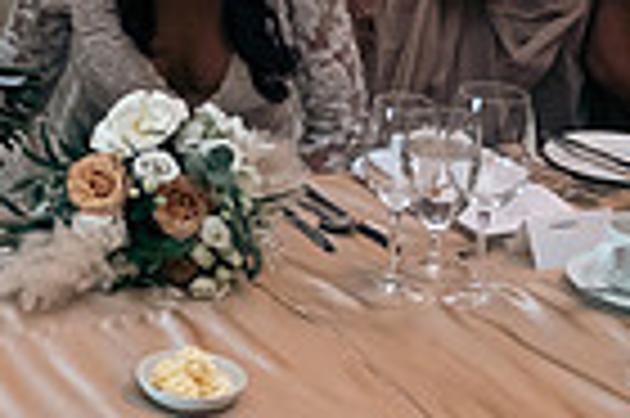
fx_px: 2028
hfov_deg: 16.8
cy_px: -151
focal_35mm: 116
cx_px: -158
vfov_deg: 11.4
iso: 1000
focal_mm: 28
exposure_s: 1/160
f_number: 3.5
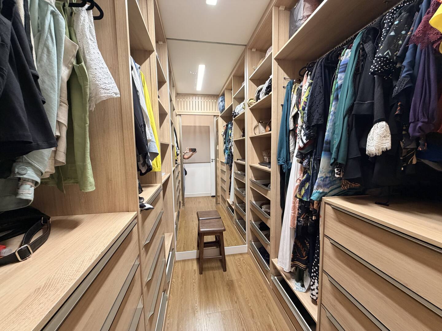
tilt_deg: -5.7
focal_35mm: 14
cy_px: 166
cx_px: 221
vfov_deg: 85.7
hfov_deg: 102.1
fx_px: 179
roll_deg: +1.7
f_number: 2.2
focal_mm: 2.22
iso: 320
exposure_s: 1/60
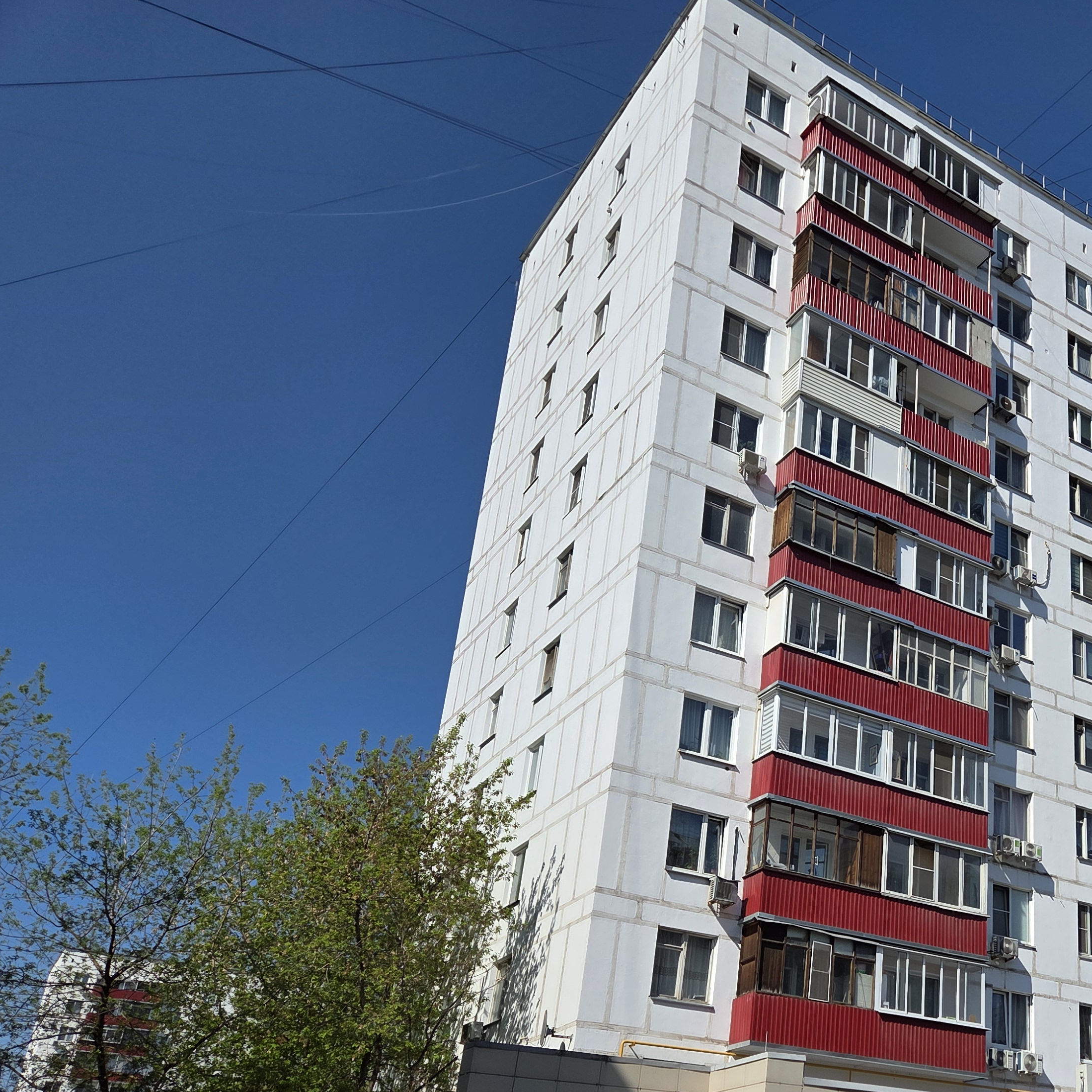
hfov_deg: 41.7
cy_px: 725
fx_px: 1321
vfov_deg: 44.3
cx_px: 959
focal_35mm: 37
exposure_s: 1/7891
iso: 80
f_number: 1.8
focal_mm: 5.4
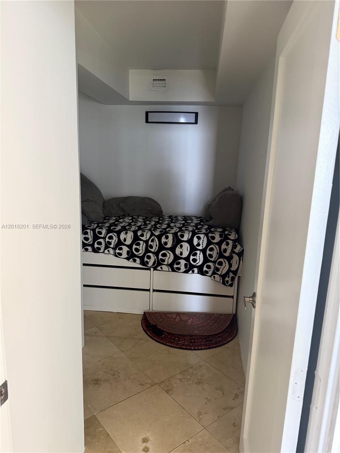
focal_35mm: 24
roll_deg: -2.2
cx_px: 170
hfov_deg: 56.8
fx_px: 314
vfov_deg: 71.6
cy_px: 226
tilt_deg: -12.0
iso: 320
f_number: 1.78
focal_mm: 6.76
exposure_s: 1/60
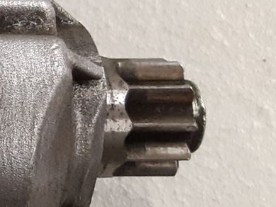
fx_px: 1093
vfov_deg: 10.8
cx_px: -393
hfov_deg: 11.7
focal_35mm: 137
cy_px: 54
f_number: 1.7
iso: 250
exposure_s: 1/50
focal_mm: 3.93
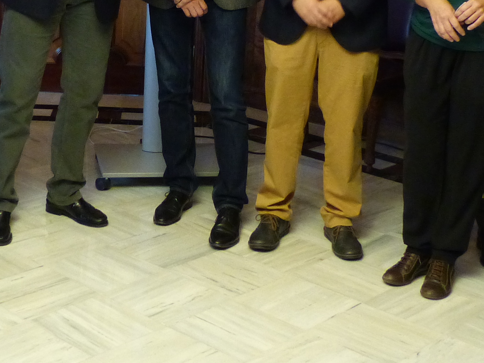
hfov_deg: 27.3
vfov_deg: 20.3
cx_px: 176
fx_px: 993
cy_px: 40
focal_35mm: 71
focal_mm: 4.5
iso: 400
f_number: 2.8
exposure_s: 1/25
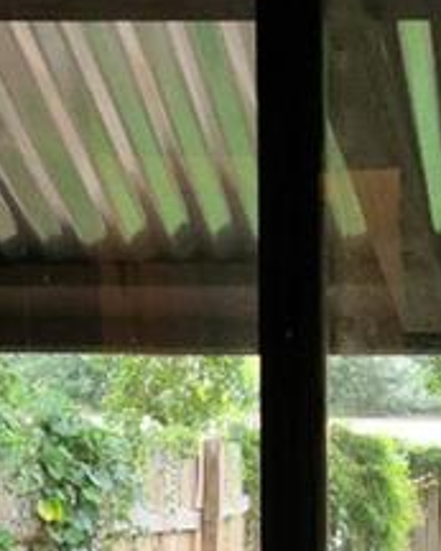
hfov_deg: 10.1
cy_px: 867
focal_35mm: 152
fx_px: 2478
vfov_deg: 12.0
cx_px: 433
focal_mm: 5.9
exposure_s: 1/60.2
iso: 50
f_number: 2
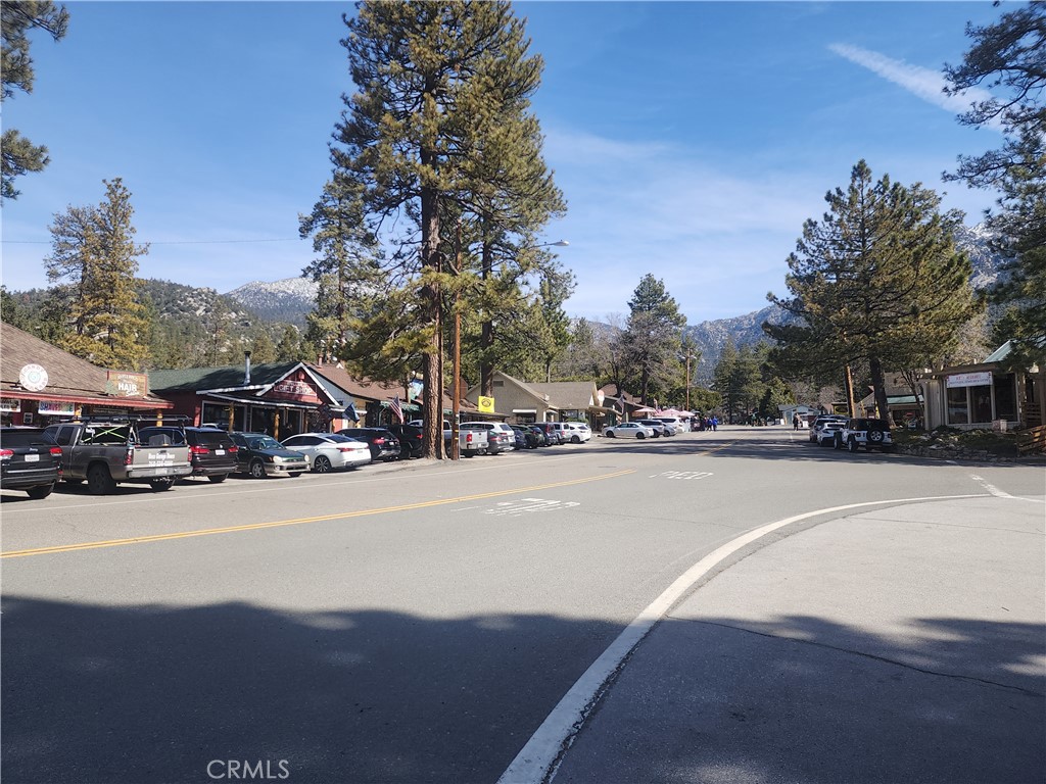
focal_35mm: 23
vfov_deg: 58.9
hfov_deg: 73.9
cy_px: 392
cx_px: 523
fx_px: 695
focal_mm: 6.4
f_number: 1.8
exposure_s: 1/673
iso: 12
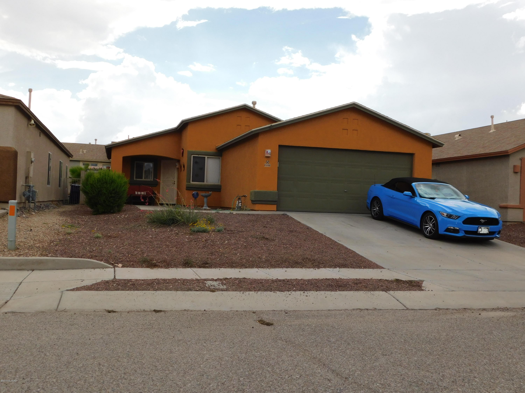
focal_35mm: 36
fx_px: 546
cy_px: 196
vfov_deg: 39.7
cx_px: 262
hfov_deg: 51.4
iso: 125
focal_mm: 6.3
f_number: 3.5
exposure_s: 1/1000
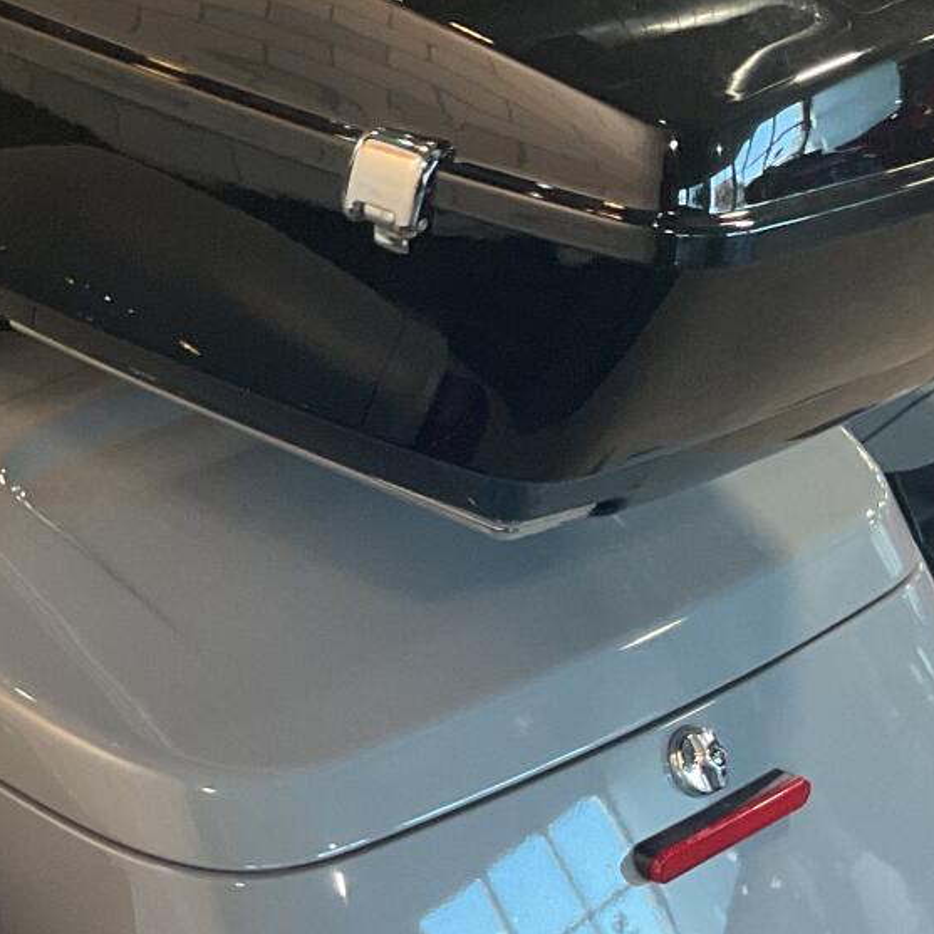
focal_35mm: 92
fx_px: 2808
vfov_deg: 18.9
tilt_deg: -23.2
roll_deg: +2.0
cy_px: 449
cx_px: -57
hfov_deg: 18.3
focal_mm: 3
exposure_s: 1/60
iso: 125
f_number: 1.8
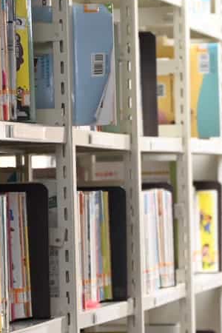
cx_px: 253
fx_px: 3238
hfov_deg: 3.9
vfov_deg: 5.9
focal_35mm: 350
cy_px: 165
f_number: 6
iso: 3600
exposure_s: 1/60
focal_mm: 105
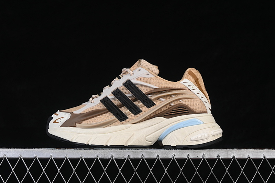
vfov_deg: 18.2
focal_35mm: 75
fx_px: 573
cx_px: 138
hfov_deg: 27.0
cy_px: 92
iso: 160
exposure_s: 1/80
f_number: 8
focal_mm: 50
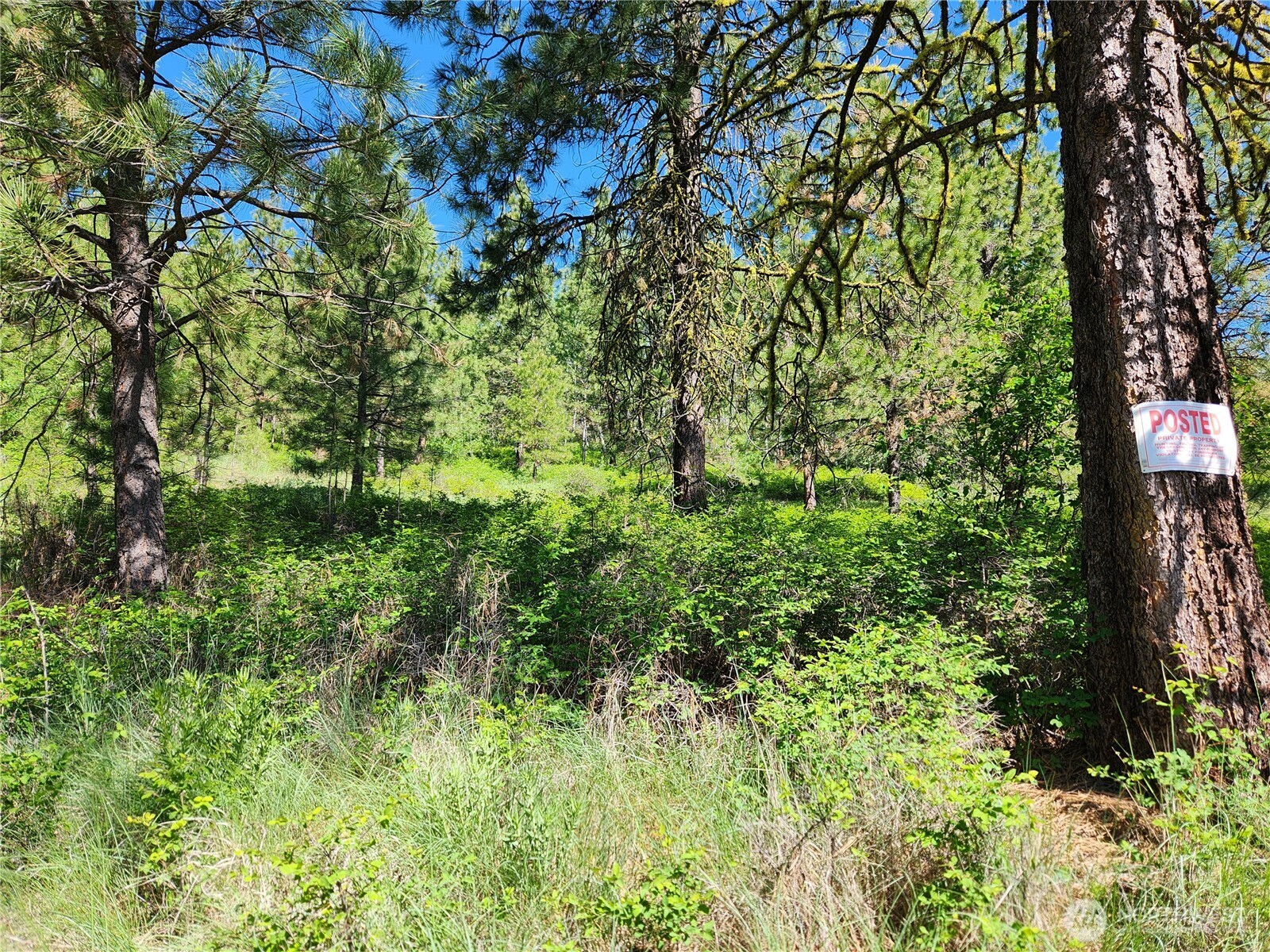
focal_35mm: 23
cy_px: 476
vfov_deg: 58.9
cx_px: 635
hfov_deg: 73.9
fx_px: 844
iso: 20
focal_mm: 5.4
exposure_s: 1/563
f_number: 1.8
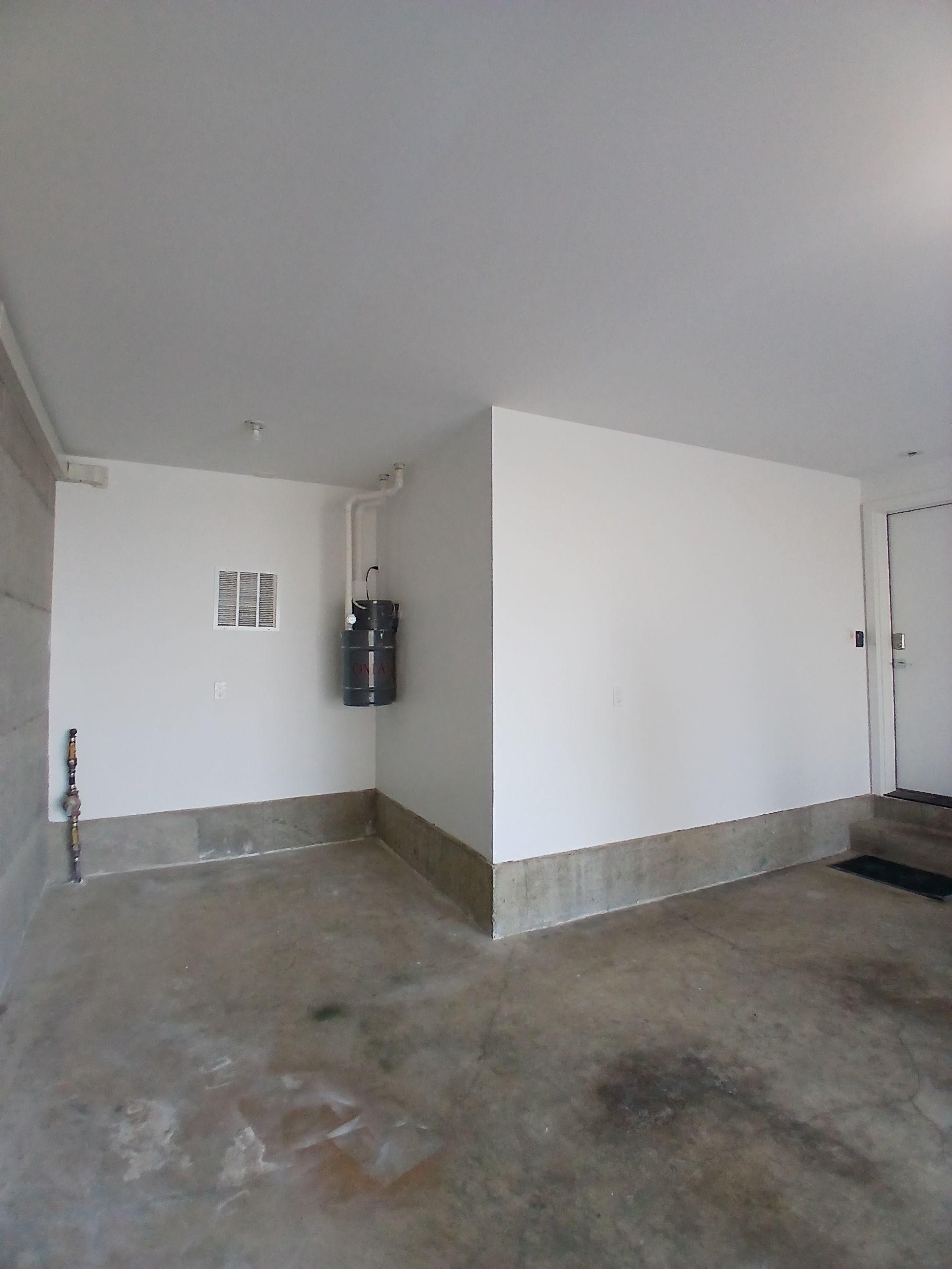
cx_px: 476
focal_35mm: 17
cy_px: 634
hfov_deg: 74.7
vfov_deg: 91.0
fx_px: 623
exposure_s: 1/30
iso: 100
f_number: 2.2
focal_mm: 1.4
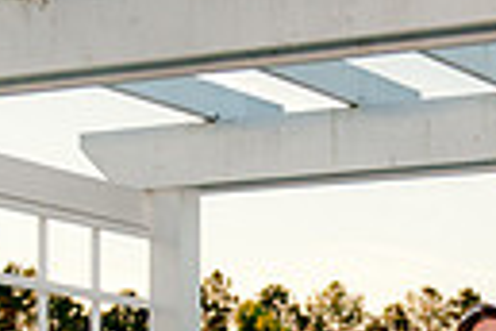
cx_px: 469
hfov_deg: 13.3
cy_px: 354
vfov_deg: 8.9
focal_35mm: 153
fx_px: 2108
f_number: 2.8
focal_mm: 34
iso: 500
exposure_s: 1/2000
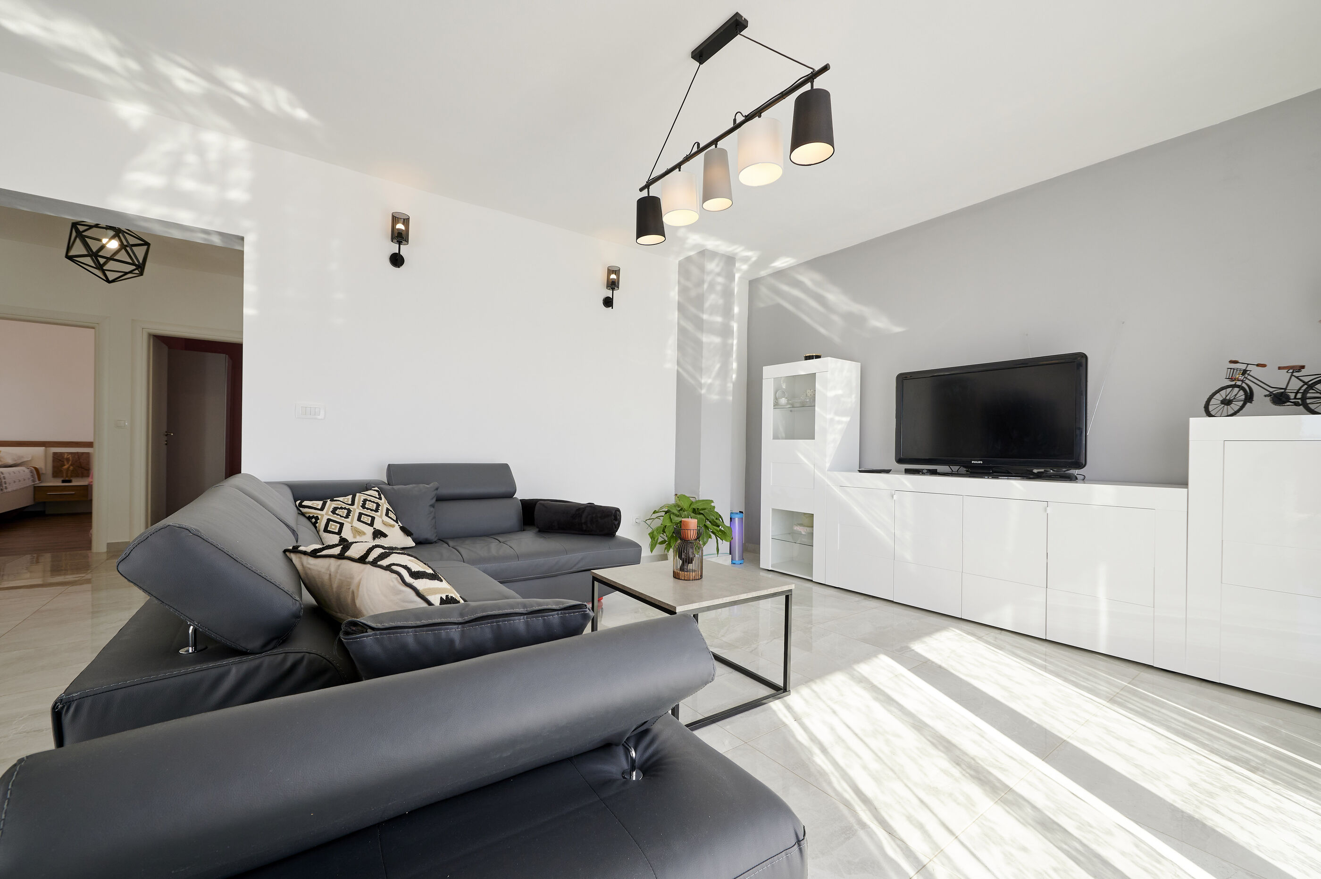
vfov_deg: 81.1
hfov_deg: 104.3
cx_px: 660
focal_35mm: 14
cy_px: 440
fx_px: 513
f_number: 8
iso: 200
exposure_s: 1/60
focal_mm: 14
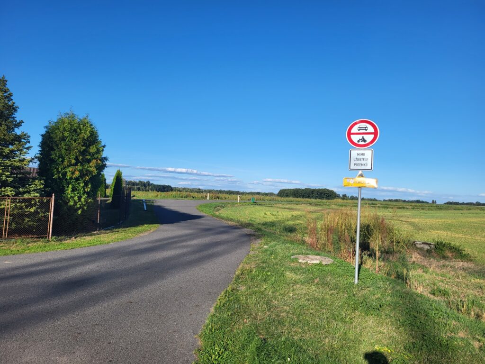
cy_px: 182
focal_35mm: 26
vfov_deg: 53.1
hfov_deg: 67.3
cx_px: 242
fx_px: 364
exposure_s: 1/2524
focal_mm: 5.4
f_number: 1.8
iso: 40
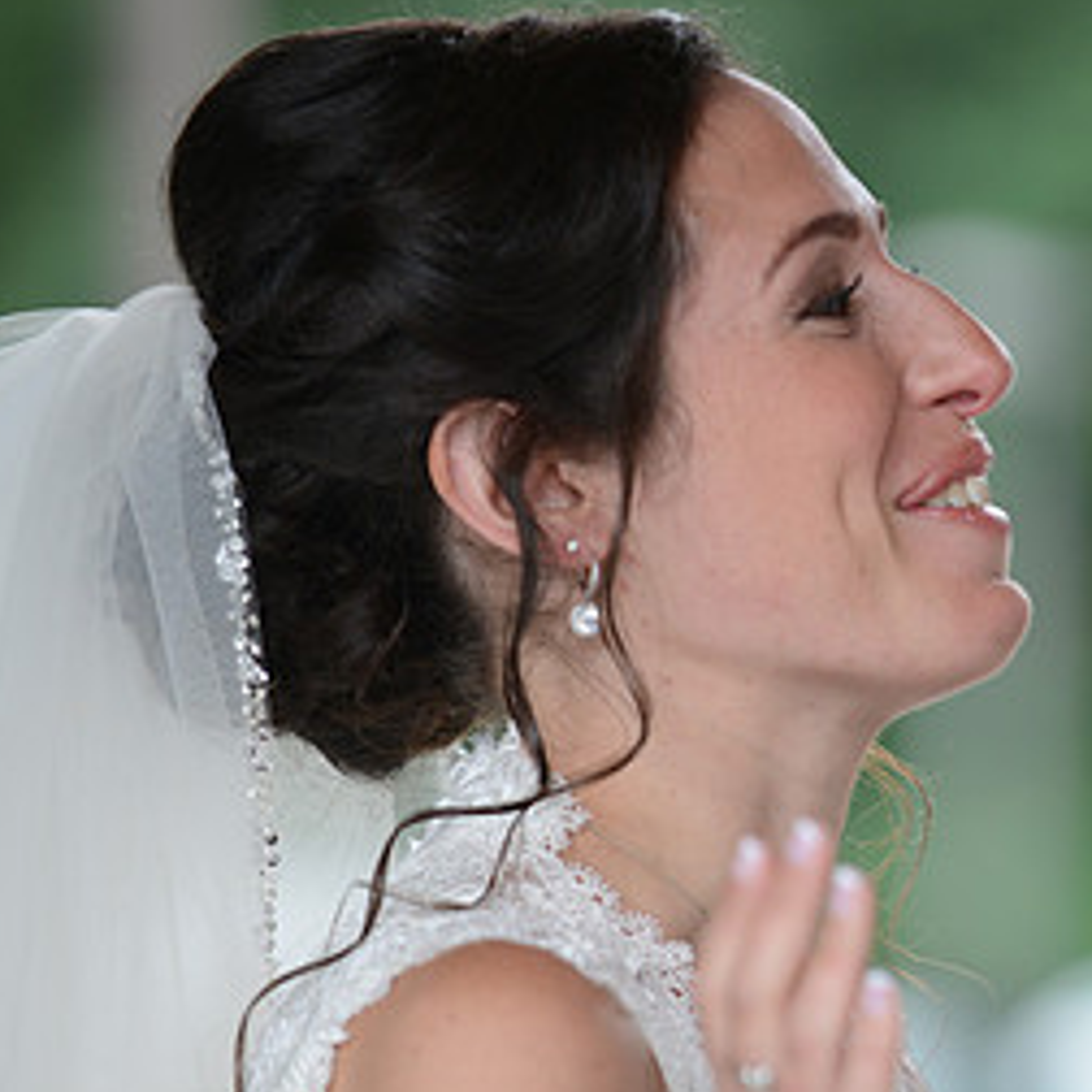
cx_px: 1170
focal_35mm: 392
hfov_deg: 4.5
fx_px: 13991
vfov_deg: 4.5
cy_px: 708
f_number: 3.5
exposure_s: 1/250
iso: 320
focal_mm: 200
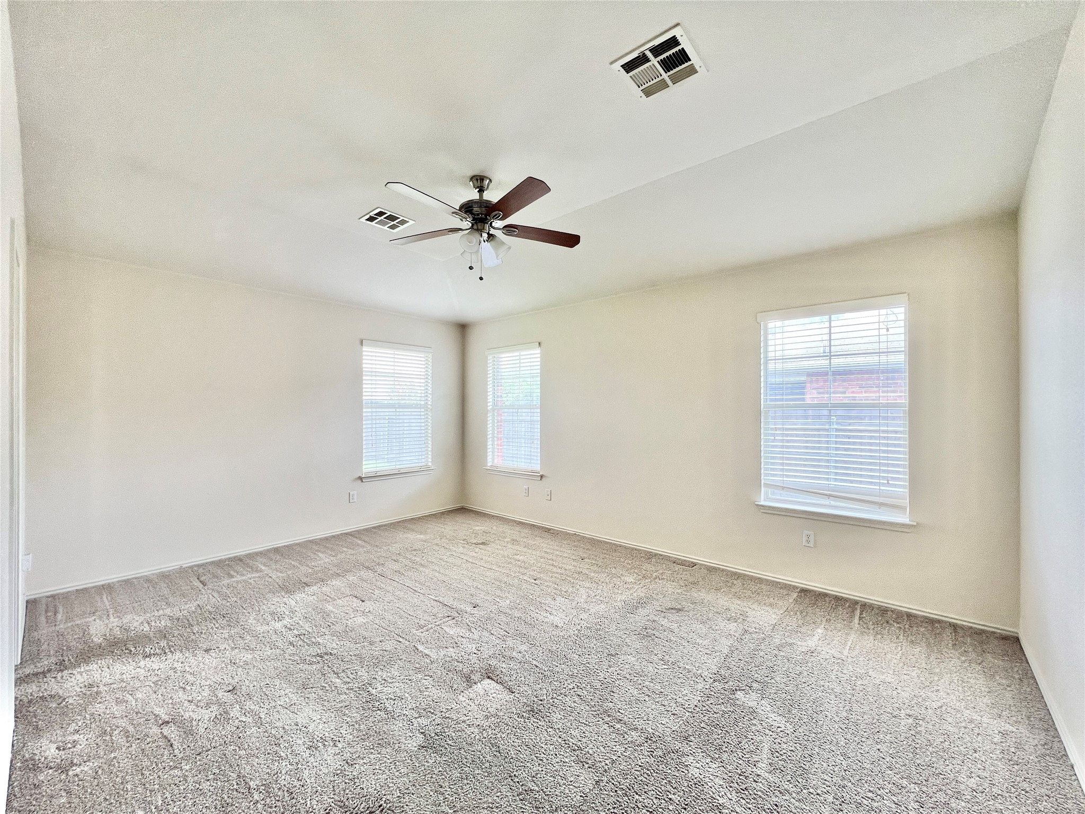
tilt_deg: +0.2
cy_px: 407
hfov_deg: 106.2
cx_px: 542
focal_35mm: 13
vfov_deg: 89.9
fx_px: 407
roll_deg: -0.2
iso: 80
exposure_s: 1/120
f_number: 1.8
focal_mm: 1.57
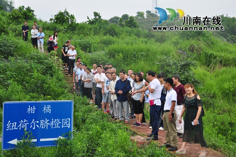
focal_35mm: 72
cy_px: 78
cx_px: 118
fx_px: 471
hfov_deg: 28.1
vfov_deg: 18.9
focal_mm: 48
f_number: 5.6
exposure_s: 1/125
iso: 200
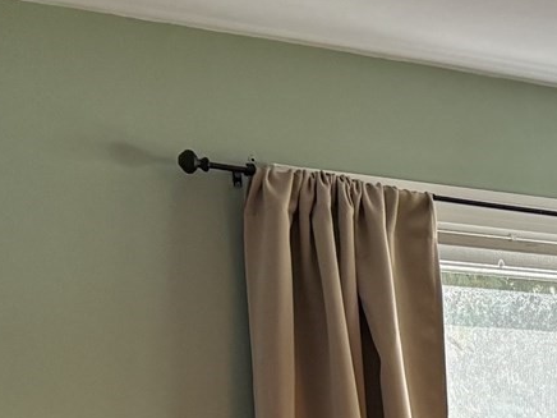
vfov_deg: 10.9
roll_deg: +0.4
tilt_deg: -10.4
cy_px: 876
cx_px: 1127
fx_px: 1963
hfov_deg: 13.7
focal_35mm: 122
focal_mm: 5.96
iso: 160
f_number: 1.6
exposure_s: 1/120
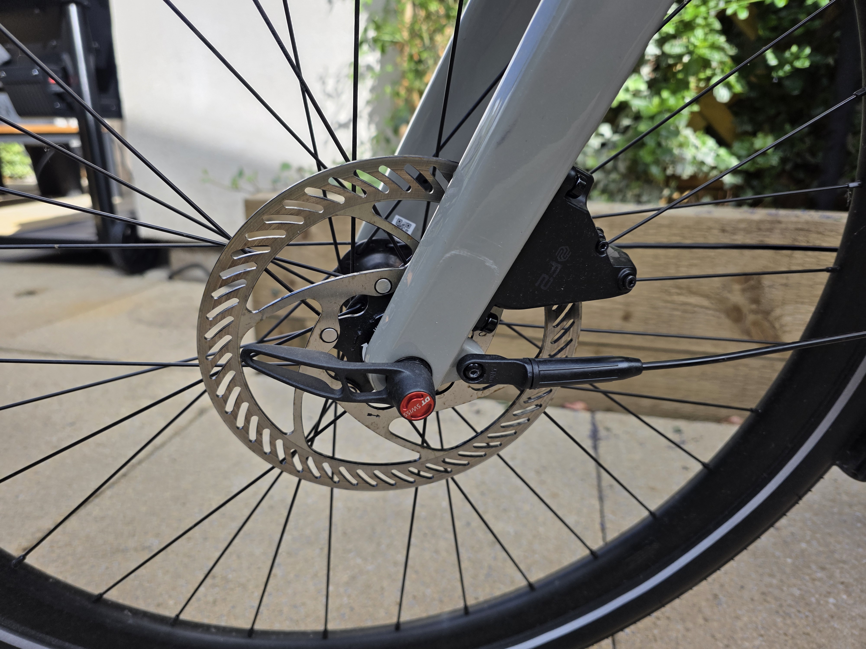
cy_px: 324
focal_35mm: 23
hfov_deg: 73.9
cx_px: 433
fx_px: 575
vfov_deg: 58.9
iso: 80
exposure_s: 1/3598
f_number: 1.7
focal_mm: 6.3
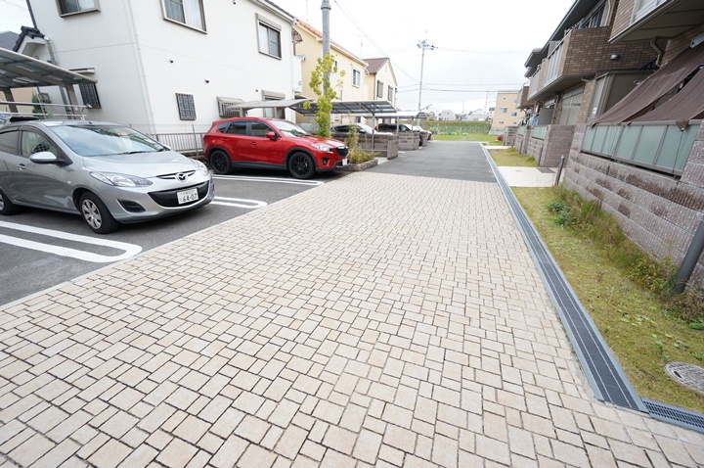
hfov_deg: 100.5
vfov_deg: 77.2
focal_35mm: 15
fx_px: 293
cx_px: 352
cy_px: 234
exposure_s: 1/80
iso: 100
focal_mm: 10
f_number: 5
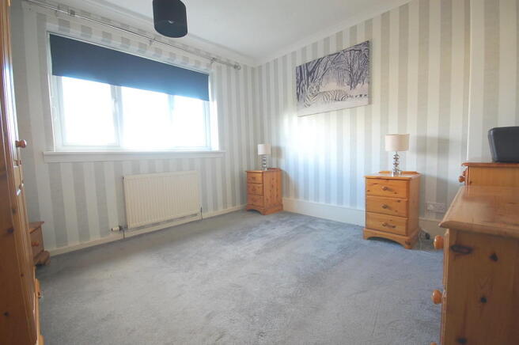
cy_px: 172
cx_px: 260
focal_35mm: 15
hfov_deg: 100.4
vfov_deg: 77.2
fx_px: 216
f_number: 4
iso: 560
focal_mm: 10
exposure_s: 1/30
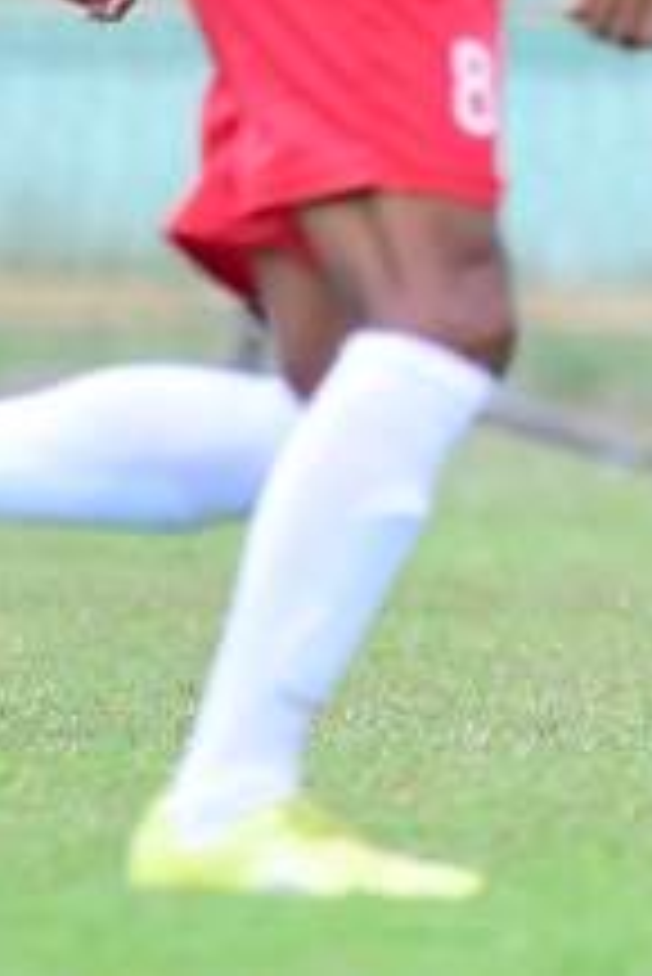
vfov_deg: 1.2
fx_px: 47191
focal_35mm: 1740
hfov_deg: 0.8
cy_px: -70
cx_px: 1201
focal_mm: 360
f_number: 6.3
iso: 2000
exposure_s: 1/640
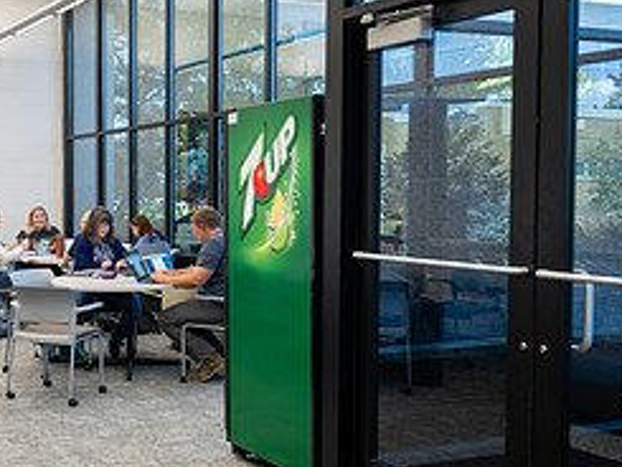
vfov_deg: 29.7
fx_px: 881
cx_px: 51
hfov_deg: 36.3
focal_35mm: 49
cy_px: 232
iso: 100
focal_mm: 21.5
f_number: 7.1
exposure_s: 1/3
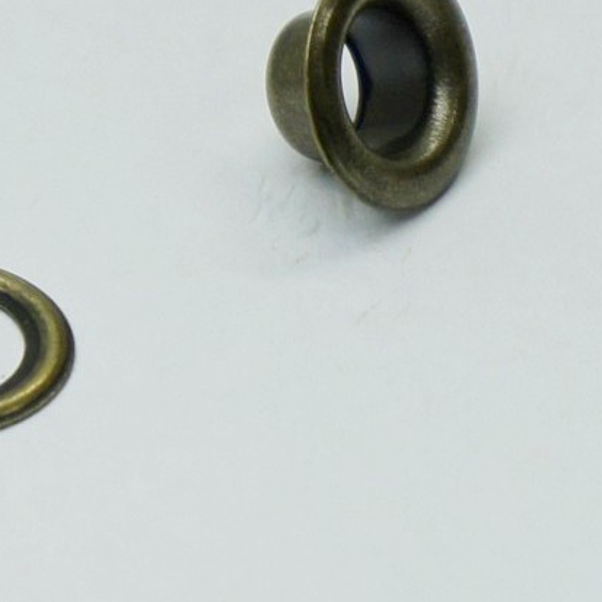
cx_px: 157
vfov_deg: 11.4
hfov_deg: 11.4
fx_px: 3009
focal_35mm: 153
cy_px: 200
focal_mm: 55
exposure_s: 1/80
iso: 200
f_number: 5.6
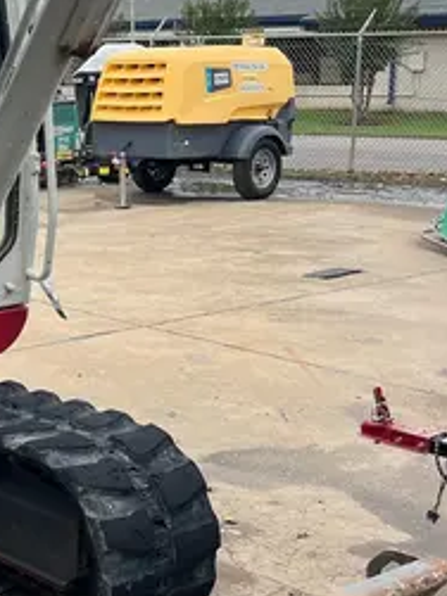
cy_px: 307
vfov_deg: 25.7
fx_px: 1310
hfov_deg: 17.9
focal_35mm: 76
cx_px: -162
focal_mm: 5.1
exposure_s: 1/2410
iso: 50
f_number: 1.6
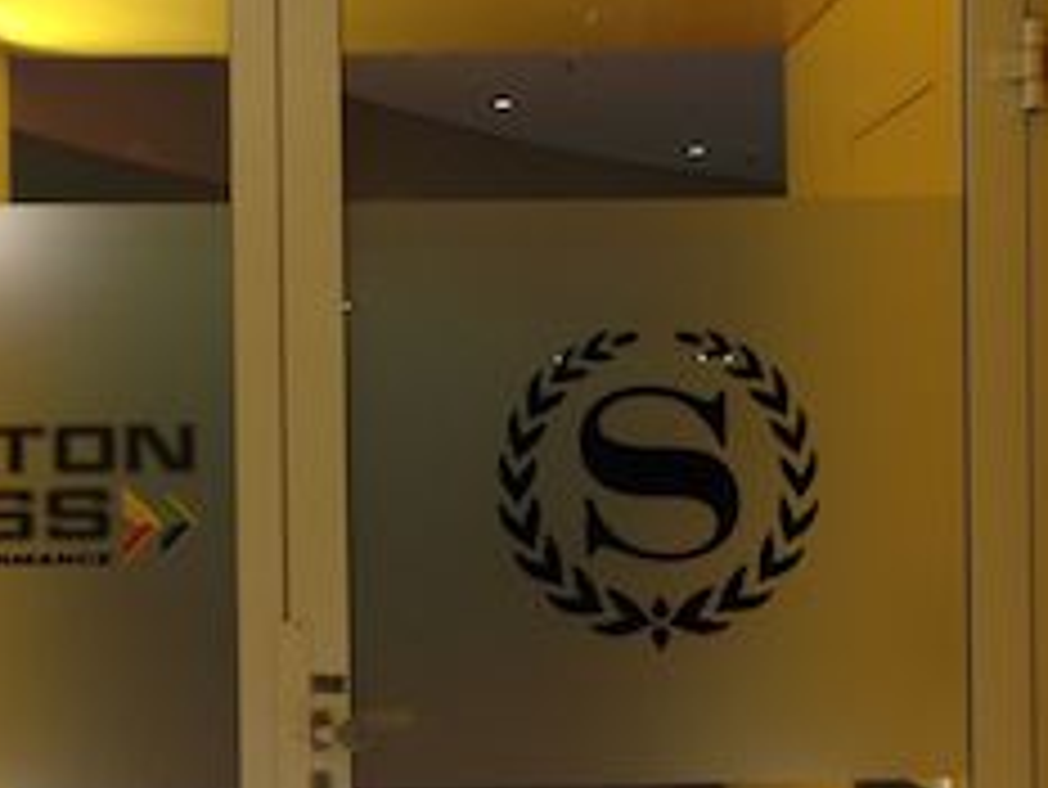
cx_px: 468
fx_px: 2484
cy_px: 507
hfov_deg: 23.8
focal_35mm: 82
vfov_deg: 18.0
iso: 64
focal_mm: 4.12
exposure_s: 1/20
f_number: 2.4
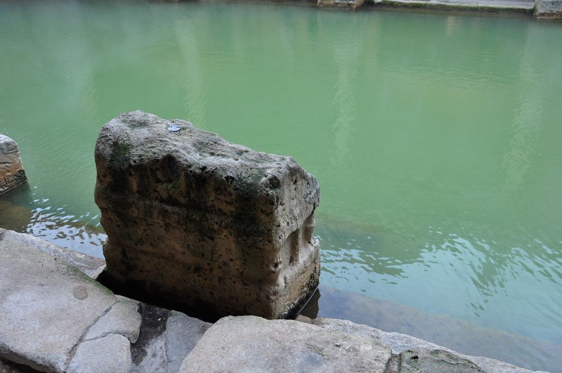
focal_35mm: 32
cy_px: 186
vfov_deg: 41.6
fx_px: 491
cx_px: 281
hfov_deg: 59.6
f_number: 7.1
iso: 400
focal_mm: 21
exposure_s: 1/30
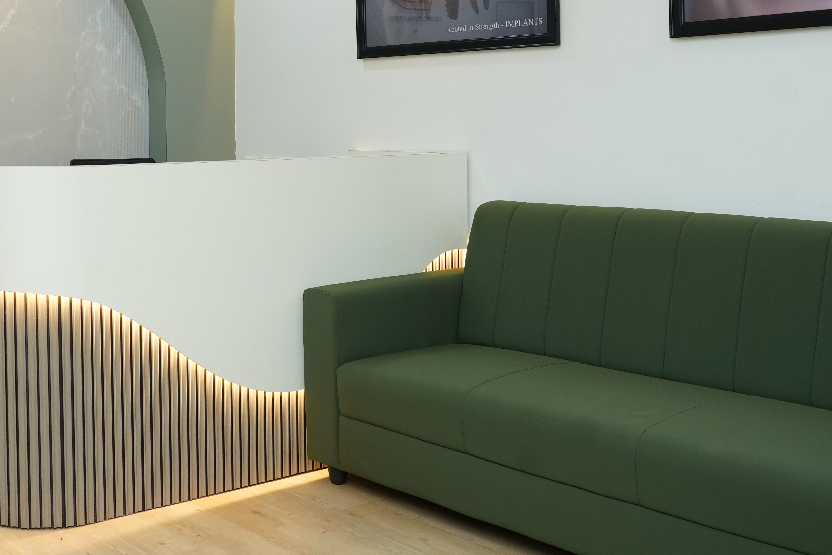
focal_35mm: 48
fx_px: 1109
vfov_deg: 27.7
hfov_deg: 39.8
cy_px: 132
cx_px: 190
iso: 1000
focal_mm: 24
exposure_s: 1/125
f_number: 5.6
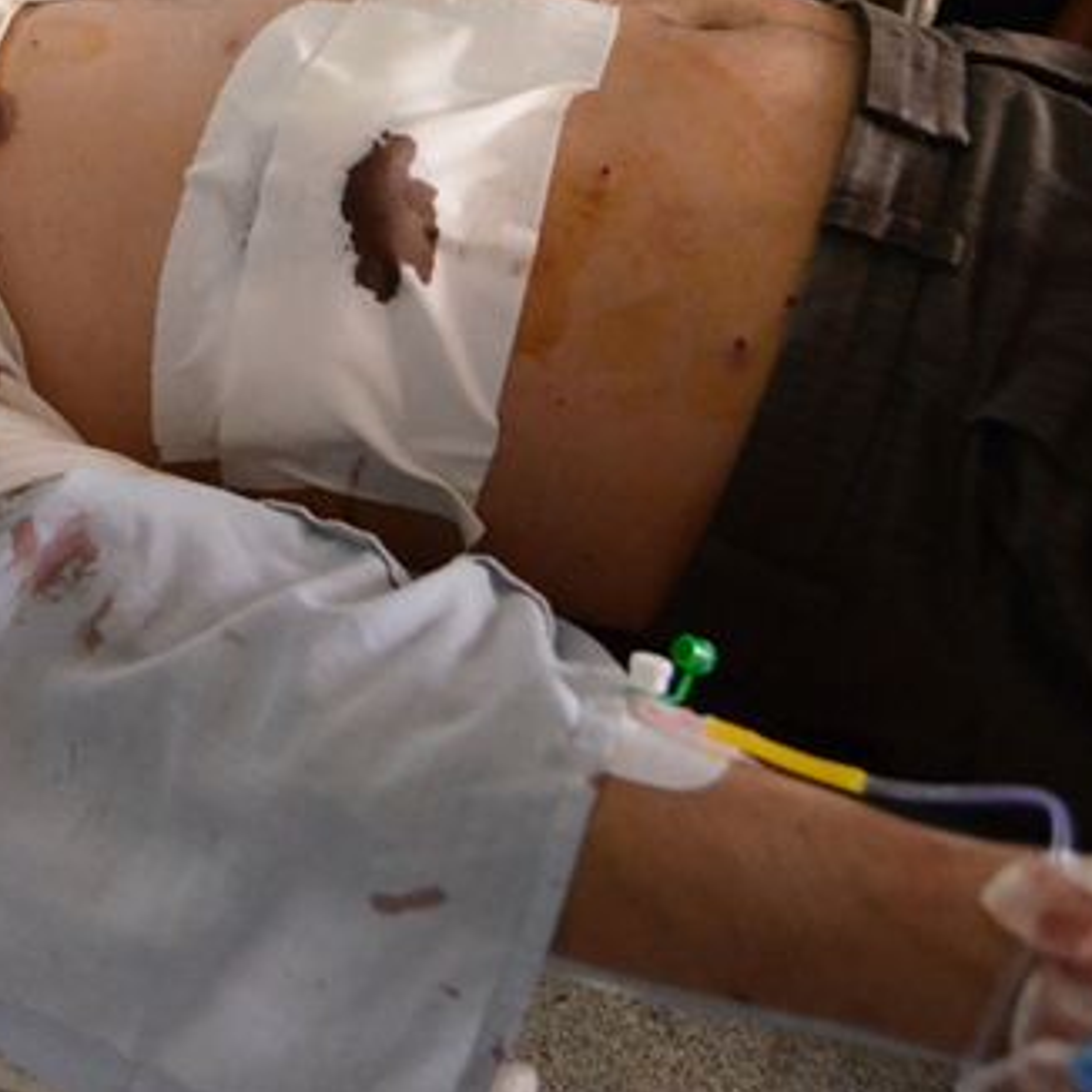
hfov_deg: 29.2
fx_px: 1927
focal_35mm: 54
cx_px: -44
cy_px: 250
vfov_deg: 31.0
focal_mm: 18
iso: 3200
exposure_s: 1/100
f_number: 5
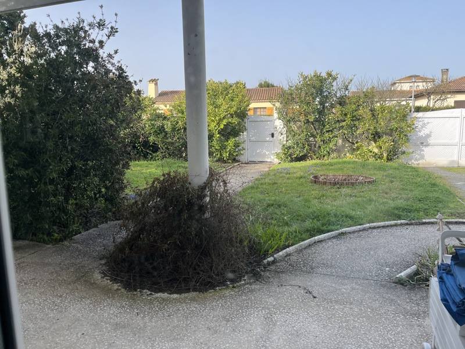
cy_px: 174
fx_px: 349
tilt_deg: -9.4
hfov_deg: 67.3
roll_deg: +0.9
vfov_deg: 53.1
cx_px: 232
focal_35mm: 26
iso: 50
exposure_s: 1/751
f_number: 1.6
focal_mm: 5.1
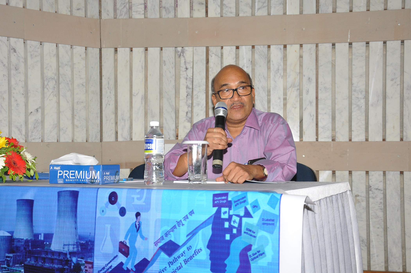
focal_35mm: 60
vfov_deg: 22.6
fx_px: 684
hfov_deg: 33.4
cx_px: 206
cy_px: 136
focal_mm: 40
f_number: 7.1
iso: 1000
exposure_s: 1/125
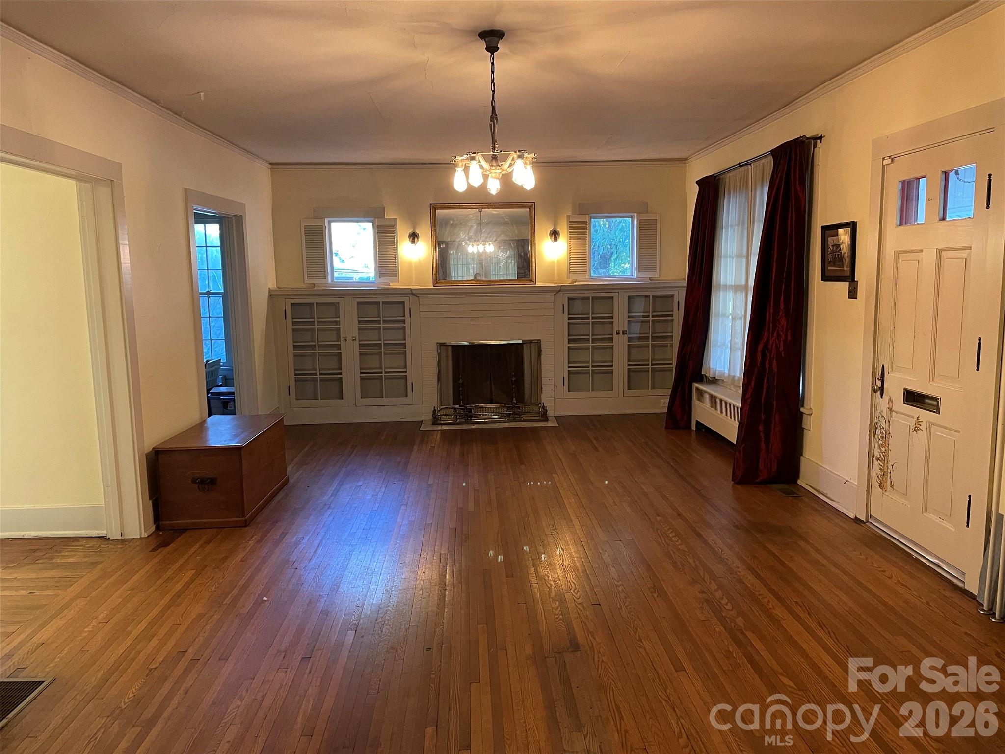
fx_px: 755
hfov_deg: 67.3
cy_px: 377
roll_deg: +0.9
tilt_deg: -6.4
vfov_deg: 53.1
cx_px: 502
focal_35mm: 26
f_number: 1.6
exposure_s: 1/60
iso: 320
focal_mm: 4.2
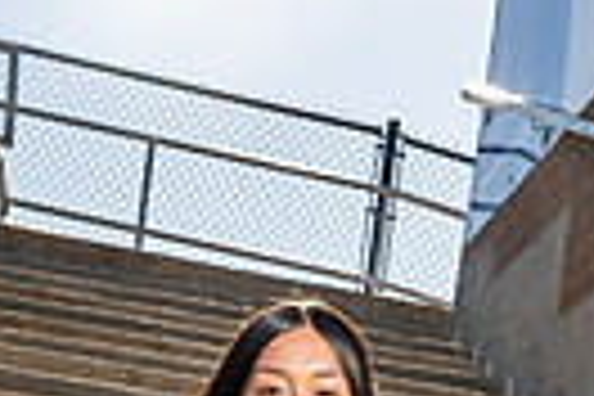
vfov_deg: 9.9
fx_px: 1963
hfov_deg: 17.2
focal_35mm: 119
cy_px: 994
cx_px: 333
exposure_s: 1/250
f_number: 8
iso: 100
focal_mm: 35
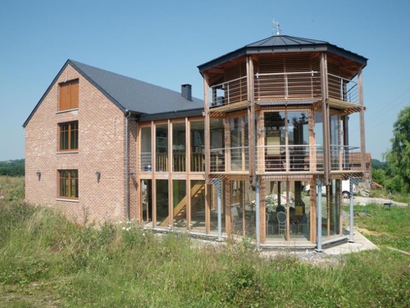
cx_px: 205
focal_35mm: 28
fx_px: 332
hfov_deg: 63.4
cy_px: 154
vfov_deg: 49.7
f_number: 4.2
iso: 64
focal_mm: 5
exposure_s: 1/320
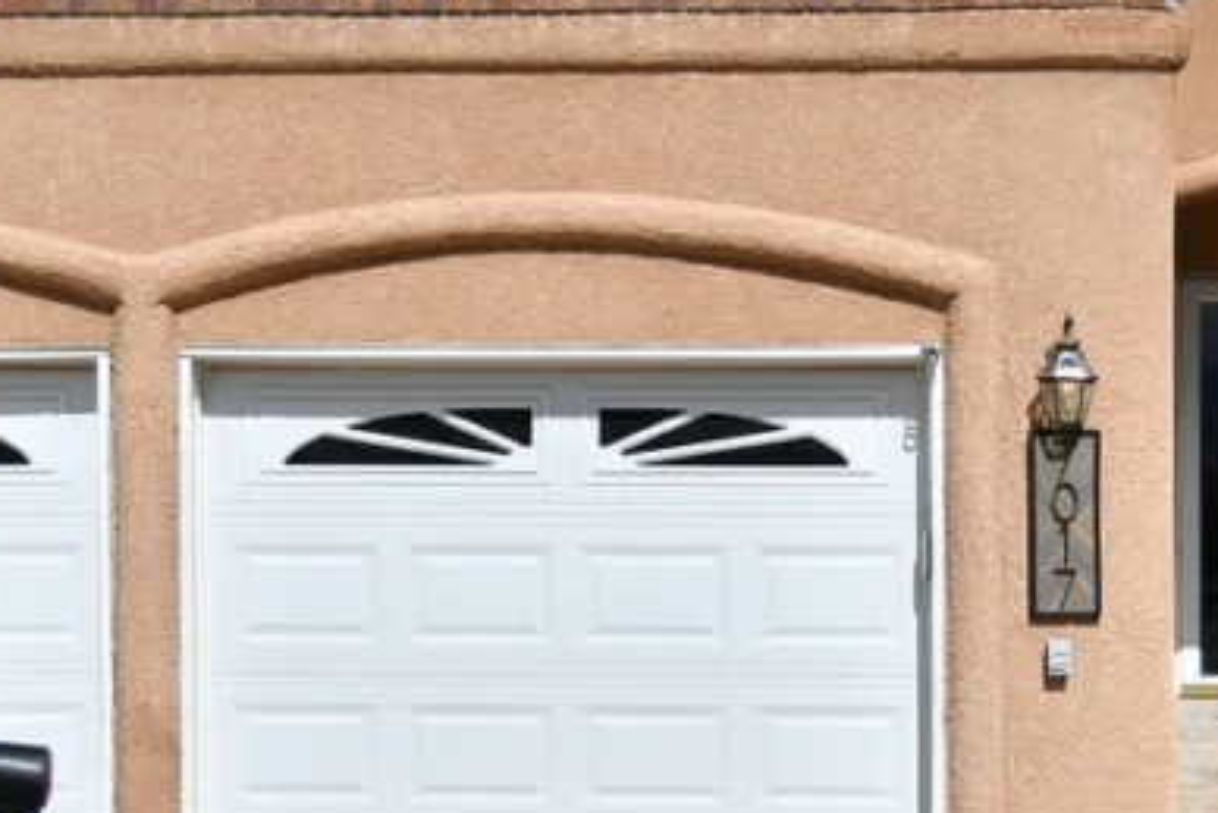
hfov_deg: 21.4
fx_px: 3215
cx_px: 662
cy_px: 623
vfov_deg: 14.3
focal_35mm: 95
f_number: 2.8
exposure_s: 1/8000
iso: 125
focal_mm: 24
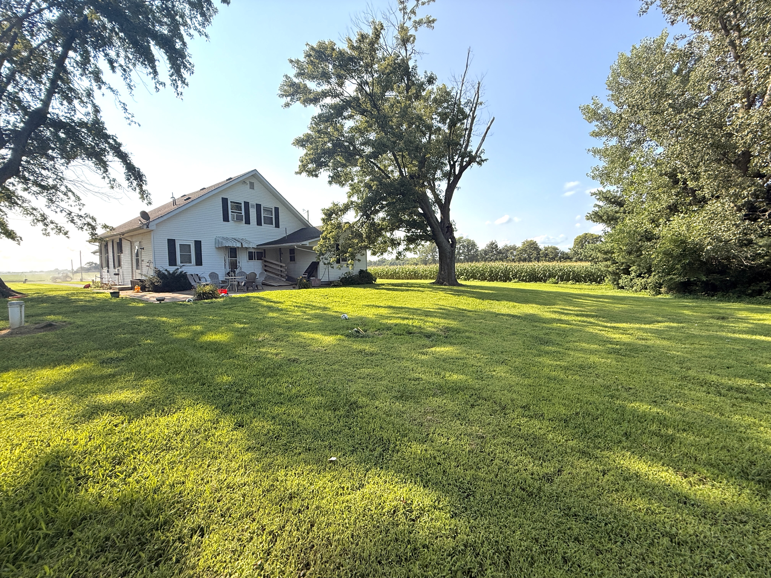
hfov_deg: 102.1
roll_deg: -1.0
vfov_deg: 85.7
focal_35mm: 14
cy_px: 289
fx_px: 312
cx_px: 386
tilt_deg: +0.0
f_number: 2.2
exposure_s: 1/1399
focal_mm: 2.22
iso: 64
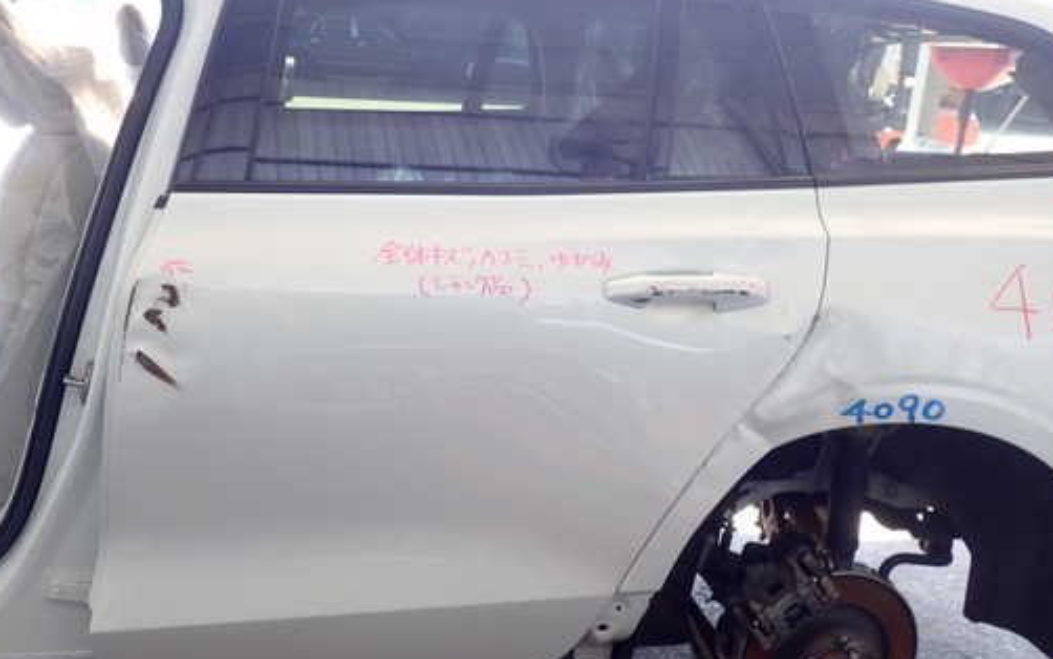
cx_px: 470
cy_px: 300
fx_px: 1091
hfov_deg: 51.4
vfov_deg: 33.6
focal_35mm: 38
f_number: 2.3
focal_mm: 5.4
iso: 160
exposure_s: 1/60
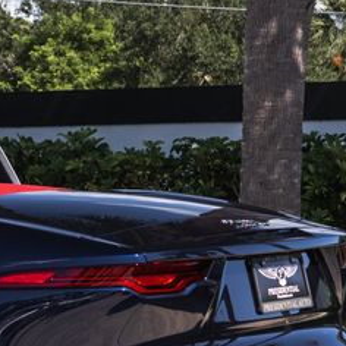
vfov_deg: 8.4
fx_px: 2352
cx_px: -244
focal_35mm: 208
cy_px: 172
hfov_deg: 8.2
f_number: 7.1
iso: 200
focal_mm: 44
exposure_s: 1/160
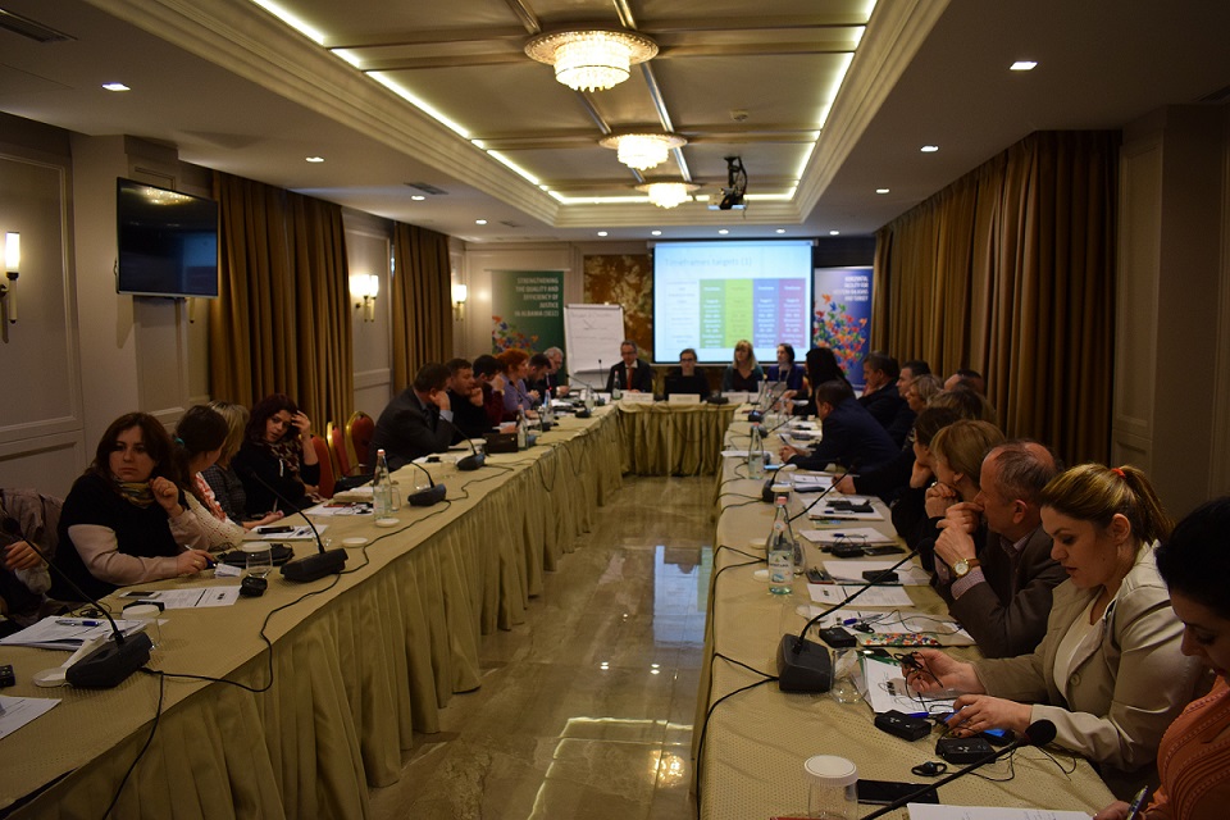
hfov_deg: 67.4
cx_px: 615
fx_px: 922
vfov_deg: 47.9
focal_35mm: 27
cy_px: 410
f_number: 3.5
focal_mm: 18
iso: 800
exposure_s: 1/60
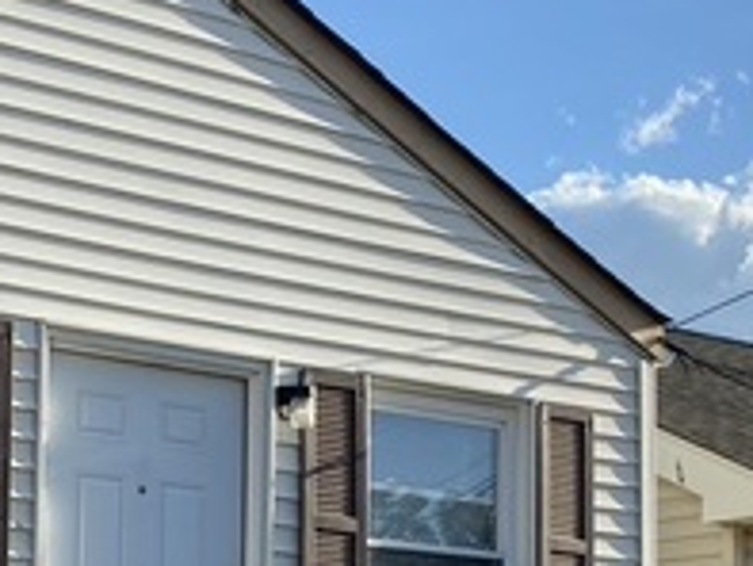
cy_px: 658
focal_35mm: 88
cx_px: 113
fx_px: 1915
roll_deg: -1.9
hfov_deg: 21.9
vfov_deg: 16.2
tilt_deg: +3.3
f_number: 1.8
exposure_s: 1/1808
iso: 32
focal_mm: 4.25
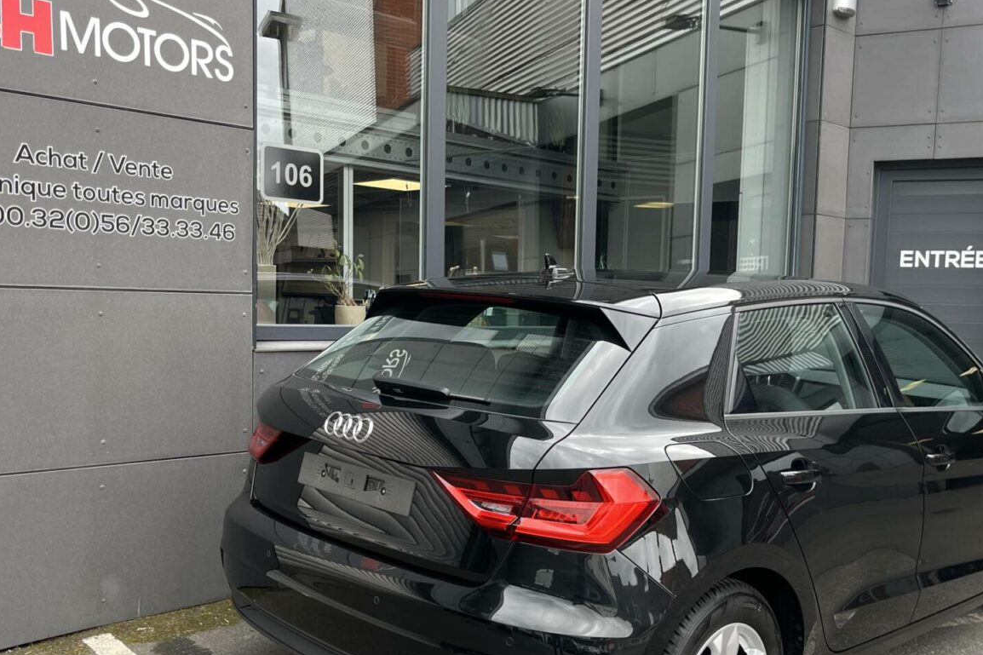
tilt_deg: -5.1
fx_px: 983
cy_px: 378
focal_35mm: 36
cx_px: 536
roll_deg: -1.4
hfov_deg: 53.1
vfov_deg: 36.8
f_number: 1.6
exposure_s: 1/331
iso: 50
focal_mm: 5.1
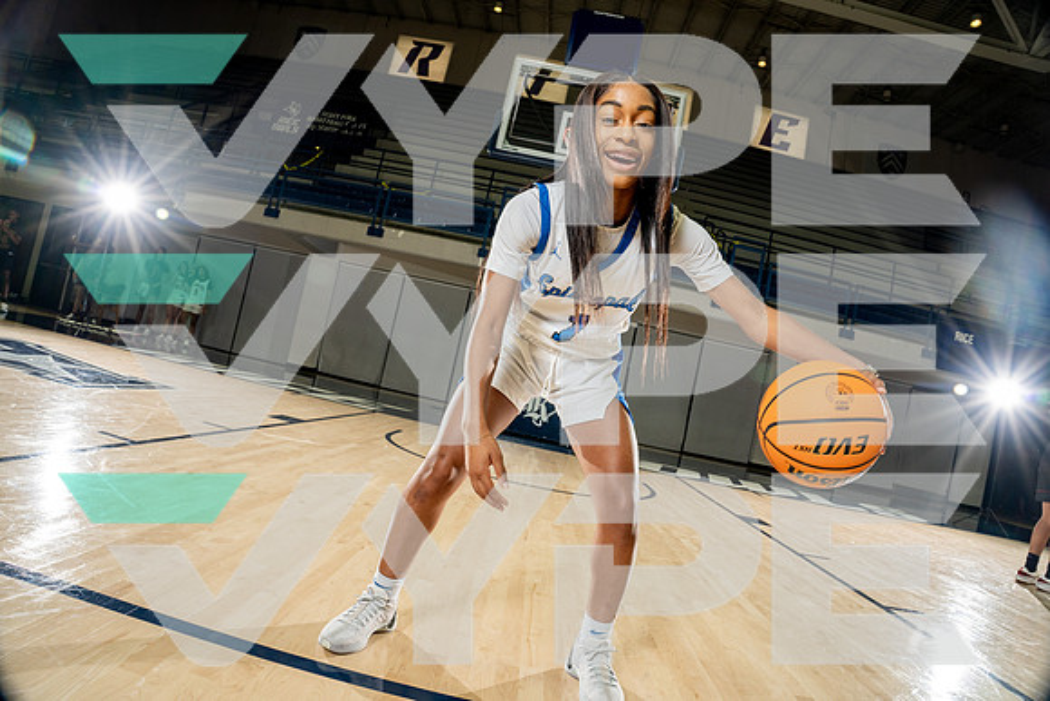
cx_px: 525
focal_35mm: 20
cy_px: 350
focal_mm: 20
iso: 640
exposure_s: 1/250
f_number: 8
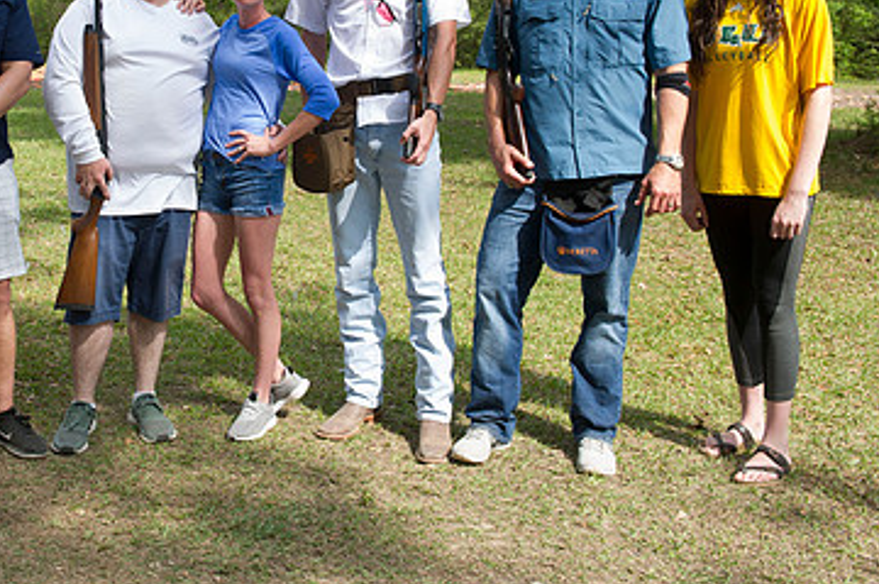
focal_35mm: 50
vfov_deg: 26.6
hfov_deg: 38.7
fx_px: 1219
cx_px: 227
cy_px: 151
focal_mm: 31
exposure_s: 1/200
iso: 200
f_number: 7.1
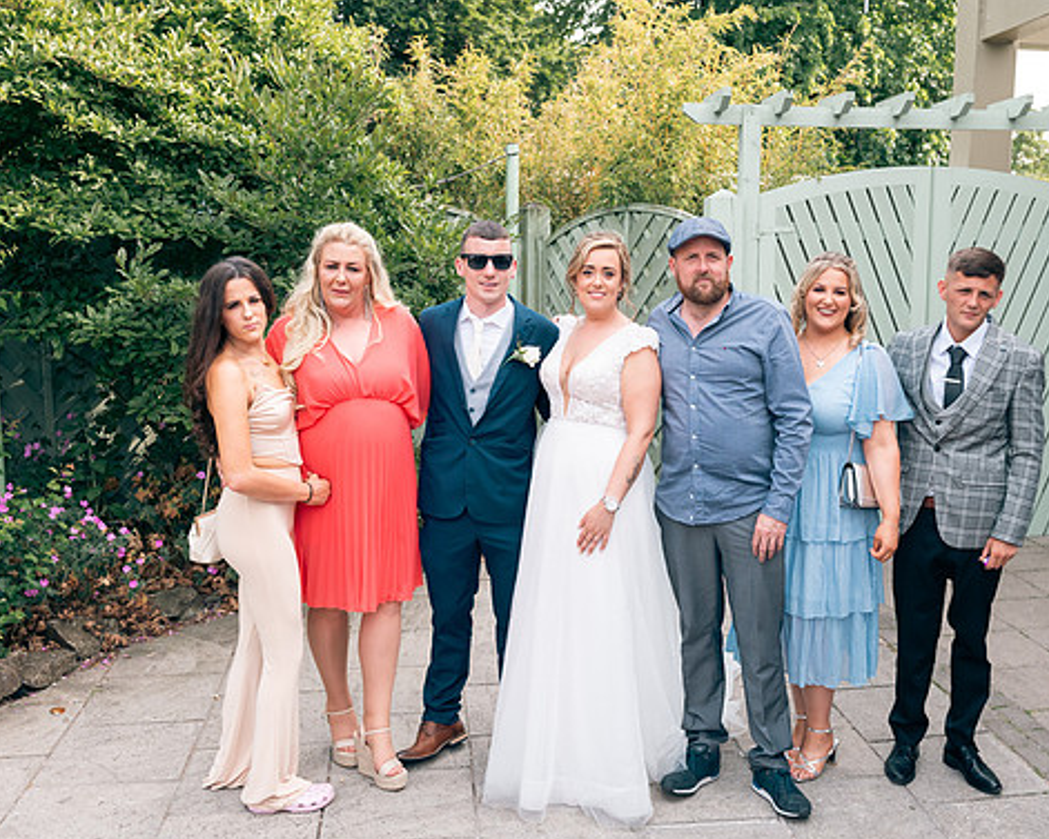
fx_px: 1149
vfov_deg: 40.1
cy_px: 428
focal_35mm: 37
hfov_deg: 48.9
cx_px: 599
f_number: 6.3
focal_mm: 32
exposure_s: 1/160
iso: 160
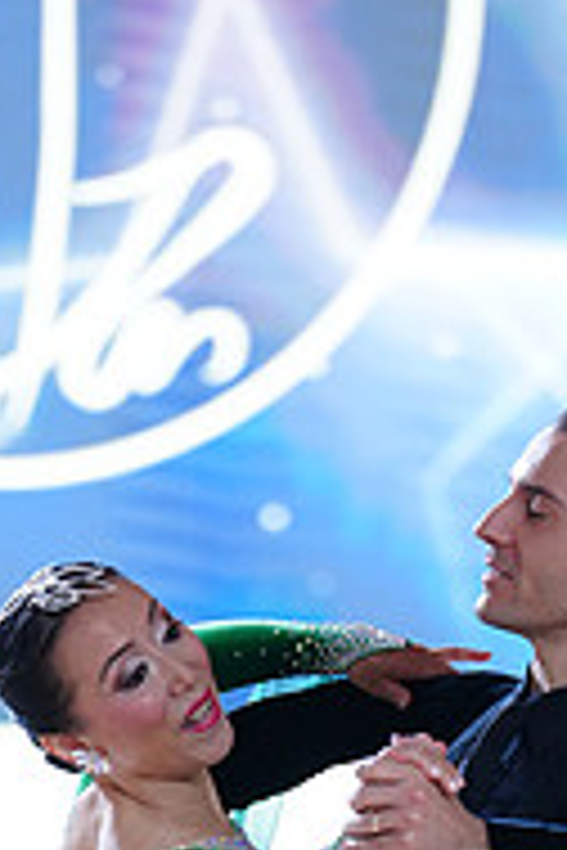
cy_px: 1079
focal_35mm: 615
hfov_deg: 2.2
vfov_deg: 3.3
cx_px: 349
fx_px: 14528
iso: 800
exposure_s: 1/500
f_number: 2.8
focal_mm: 200
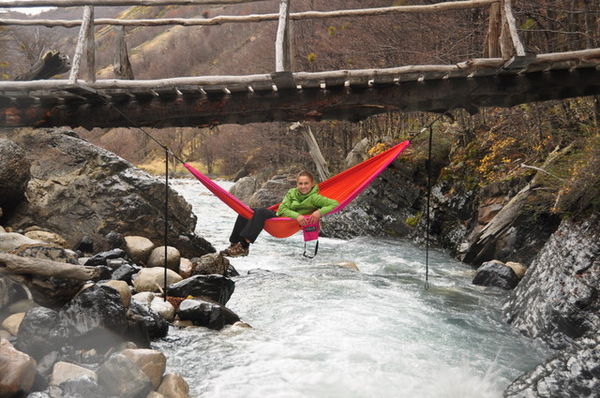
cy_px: 199
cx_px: 300
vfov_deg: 28.0
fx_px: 799
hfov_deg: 41.2
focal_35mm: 48
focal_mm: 32
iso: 320
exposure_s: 1/40
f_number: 4.2
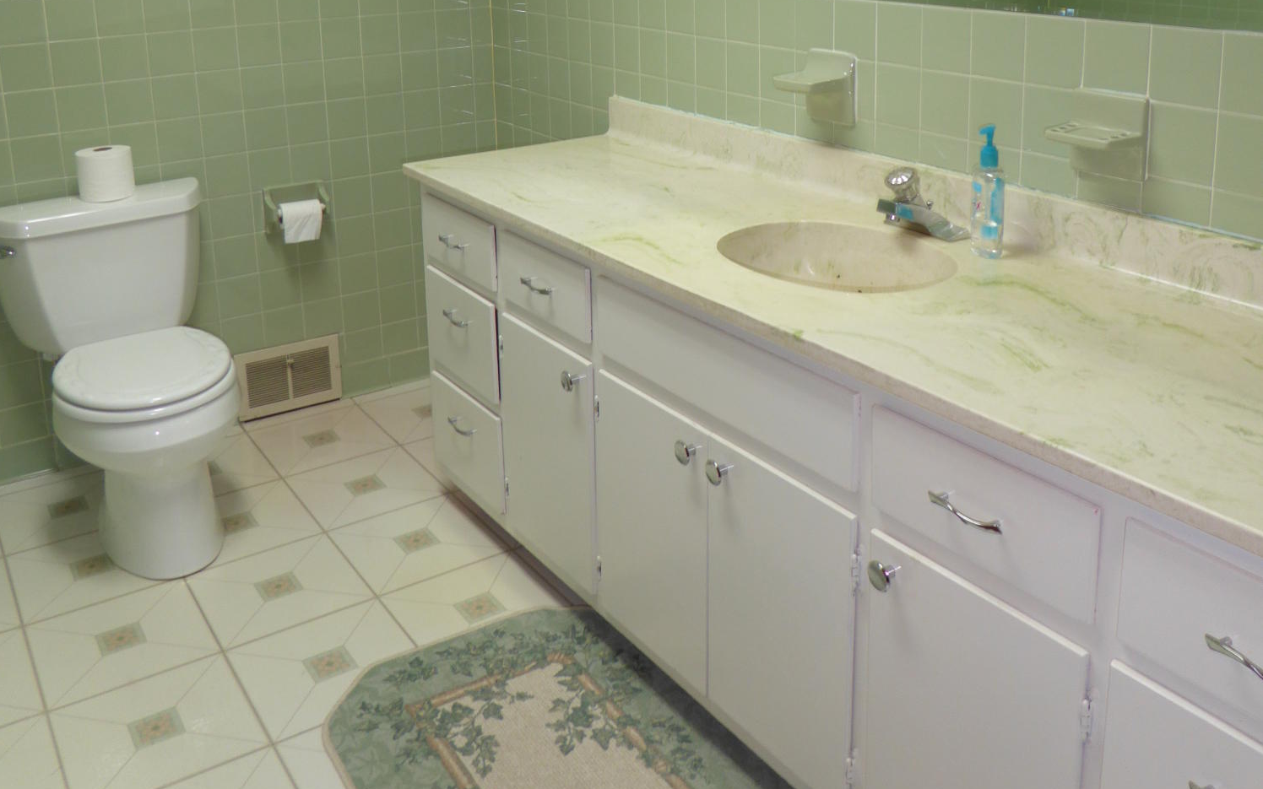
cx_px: 631
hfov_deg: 56.7
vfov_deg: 35.6
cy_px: 117
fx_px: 1170
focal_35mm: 34
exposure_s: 1/13
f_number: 3.3
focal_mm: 4.3
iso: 100
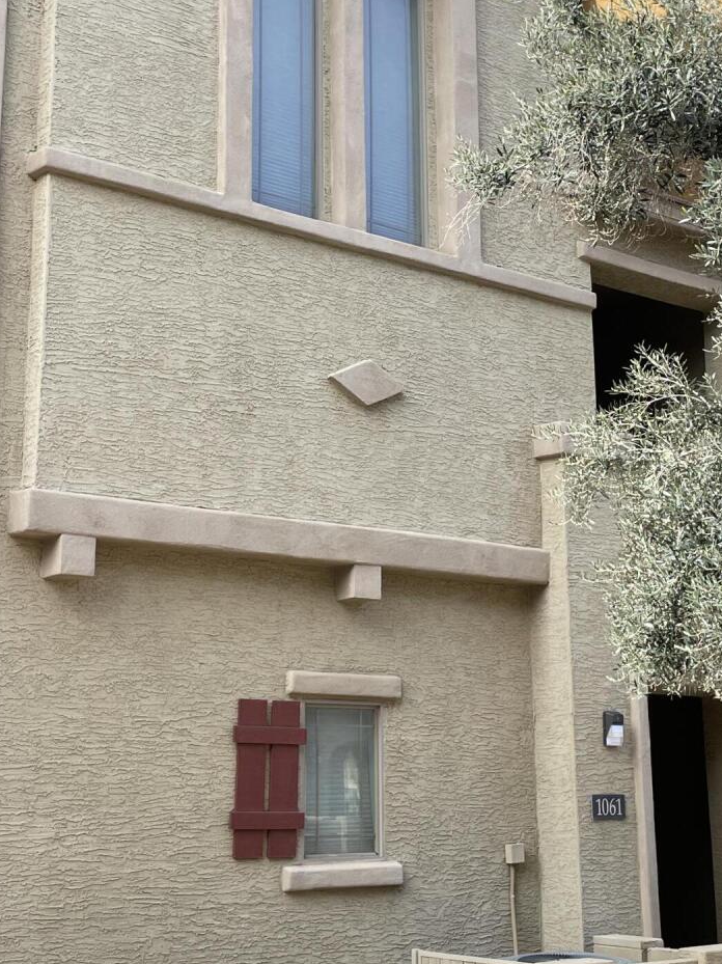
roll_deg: +0.6
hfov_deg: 26.1
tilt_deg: +14.5
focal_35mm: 56
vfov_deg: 34.3
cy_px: 401
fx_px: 1558
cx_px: 385
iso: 32
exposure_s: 1/1082
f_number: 1.6
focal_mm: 4.2
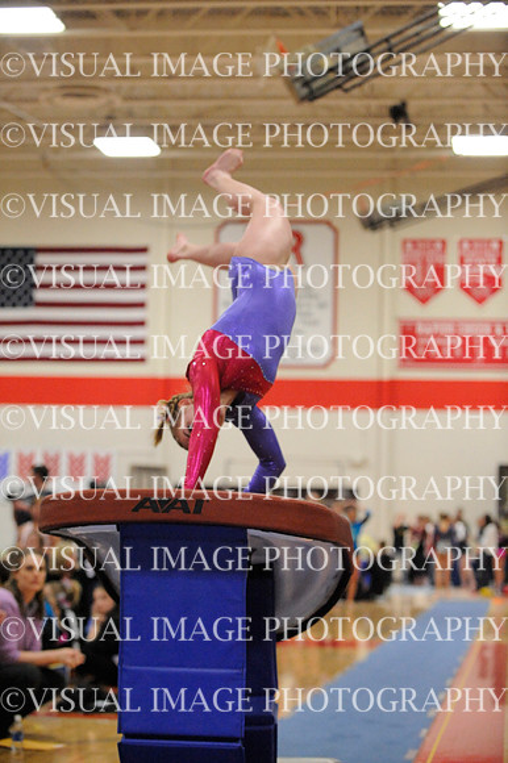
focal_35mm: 90
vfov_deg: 22.6
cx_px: 254
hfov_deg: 15.2
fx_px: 1907
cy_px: 382
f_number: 3.2
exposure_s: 1/640
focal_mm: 90
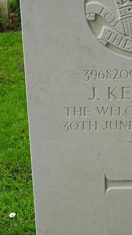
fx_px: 535
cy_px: 99
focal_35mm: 86
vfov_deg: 24.7
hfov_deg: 13.8
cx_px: 141
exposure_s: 1/200
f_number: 4.5
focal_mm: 7.58
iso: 80
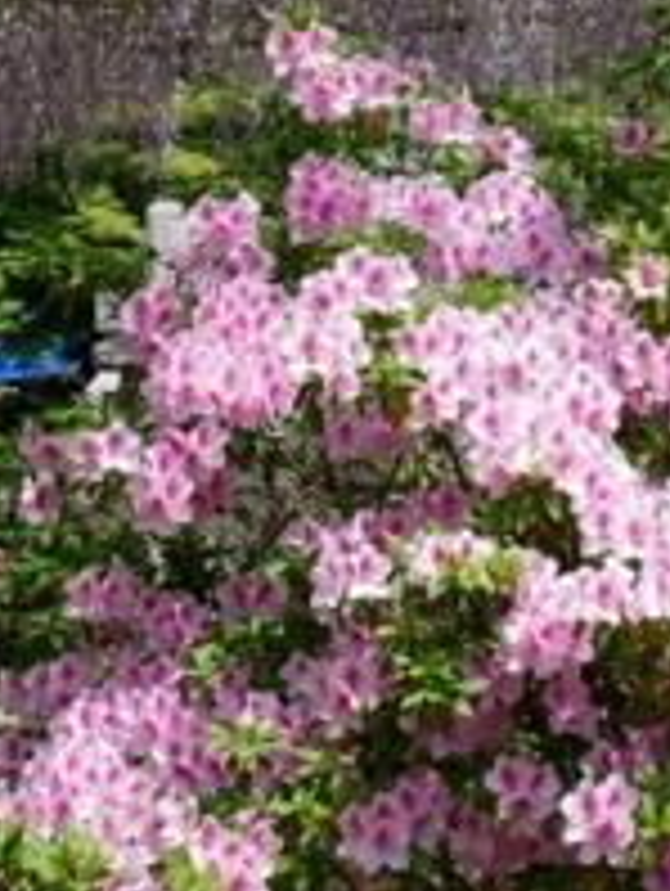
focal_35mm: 91
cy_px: 14
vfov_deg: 20.8
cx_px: 650
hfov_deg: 16.0
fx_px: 2343
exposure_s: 1/400
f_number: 7.1
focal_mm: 15
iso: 200
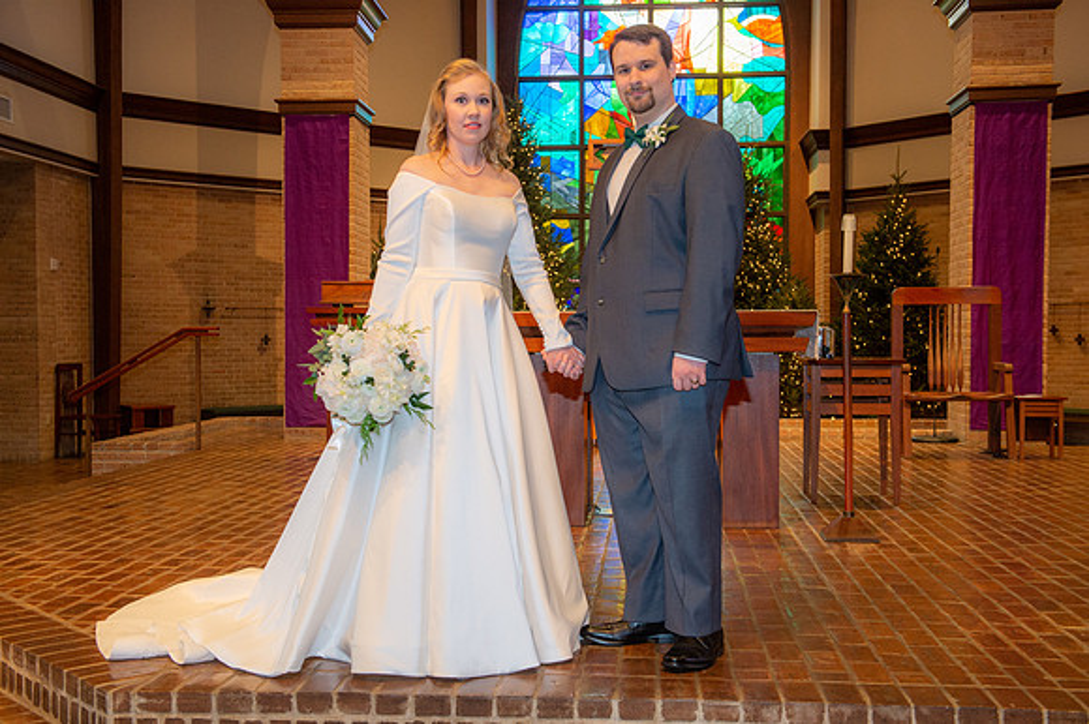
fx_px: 1330
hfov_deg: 44.5
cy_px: 362
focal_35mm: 44
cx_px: 544
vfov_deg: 30.5
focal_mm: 44
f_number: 5.6
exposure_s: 1/125
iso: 1600
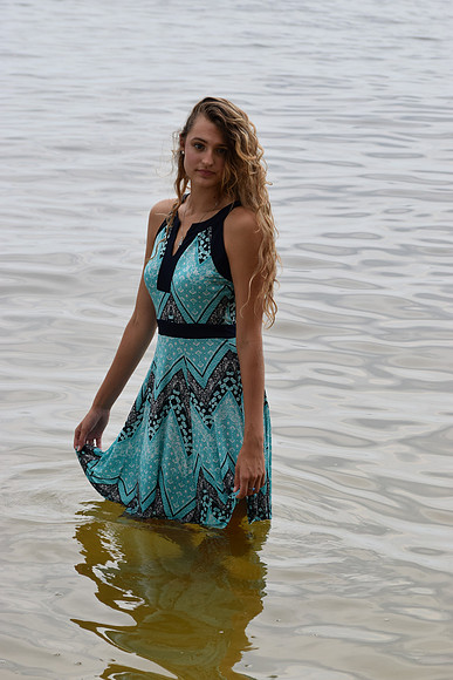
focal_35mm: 129
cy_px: 340
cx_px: 226
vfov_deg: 15.9
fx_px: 2433
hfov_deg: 10.6
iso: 220
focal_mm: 86
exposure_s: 1/250
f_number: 8
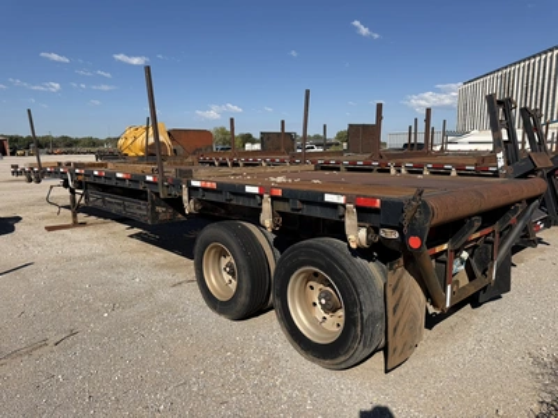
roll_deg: +0.7
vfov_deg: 56.8
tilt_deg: -10.9
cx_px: 279
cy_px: 209
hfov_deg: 71.6
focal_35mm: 24
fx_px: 387
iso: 80
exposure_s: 1/6173
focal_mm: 6.76
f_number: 1.78
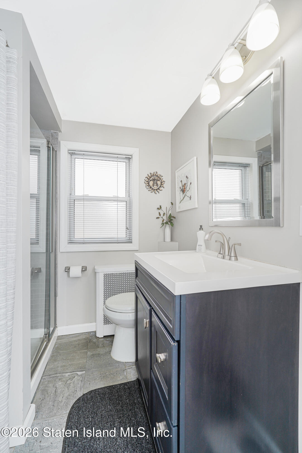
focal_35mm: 16
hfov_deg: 73.7
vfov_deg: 96.7
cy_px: 226
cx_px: 151
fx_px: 201
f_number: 4.5
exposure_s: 1/40
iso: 50
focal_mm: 16
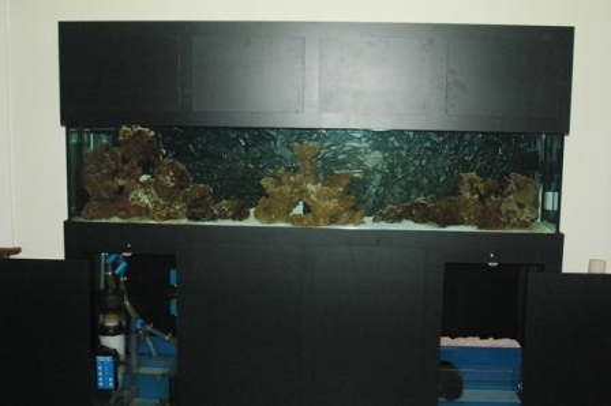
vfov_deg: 31.8
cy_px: 203
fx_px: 712
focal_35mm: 42
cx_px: 306
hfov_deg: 46.4
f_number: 10
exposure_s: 1/125
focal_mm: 28
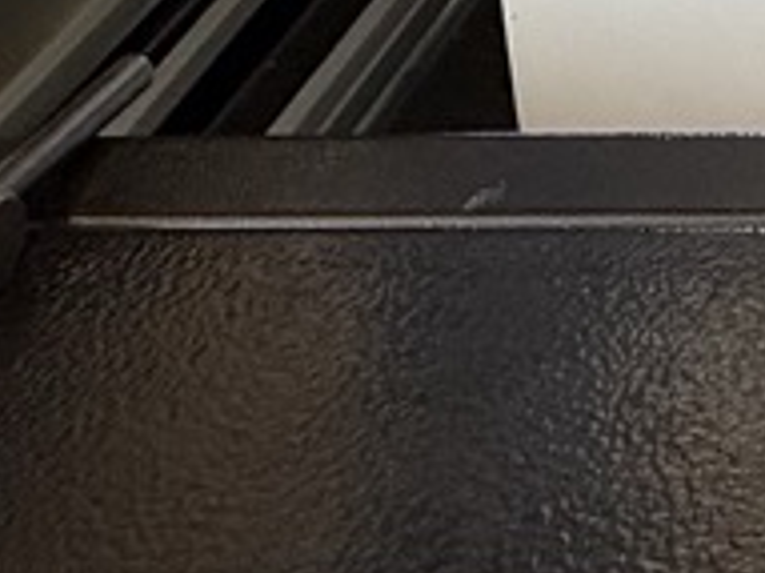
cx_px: 1406
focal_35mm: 94
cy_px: -886
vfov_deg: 12.0
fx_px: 2076
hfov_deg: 17.0
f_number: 2.2
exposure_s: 1/119
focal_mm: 2.22
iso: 64
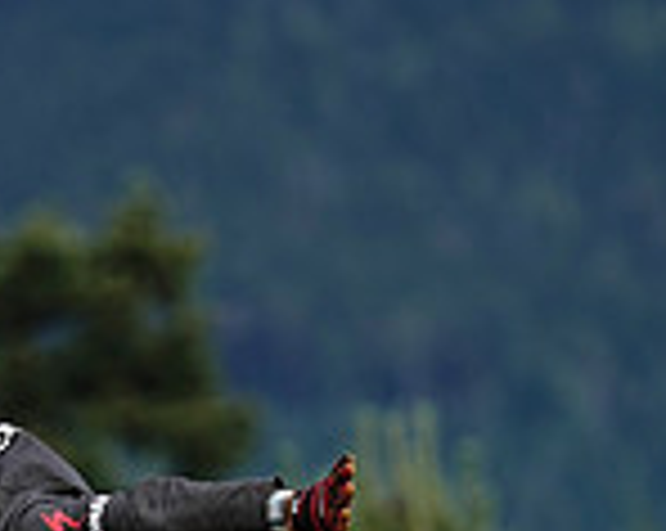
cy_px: 722
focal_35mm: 679
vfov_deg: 2.3
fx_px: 13366
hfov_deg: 2.9
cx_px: 158
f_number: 2.8
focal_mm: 184
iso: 200
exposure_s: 1/1000
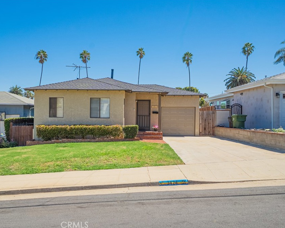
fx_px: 262
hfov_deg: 57.0
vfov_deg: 47.1
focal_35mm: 31
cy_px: 113
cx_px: 124
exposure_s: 1/8000
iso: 400
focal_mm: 18
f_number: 8
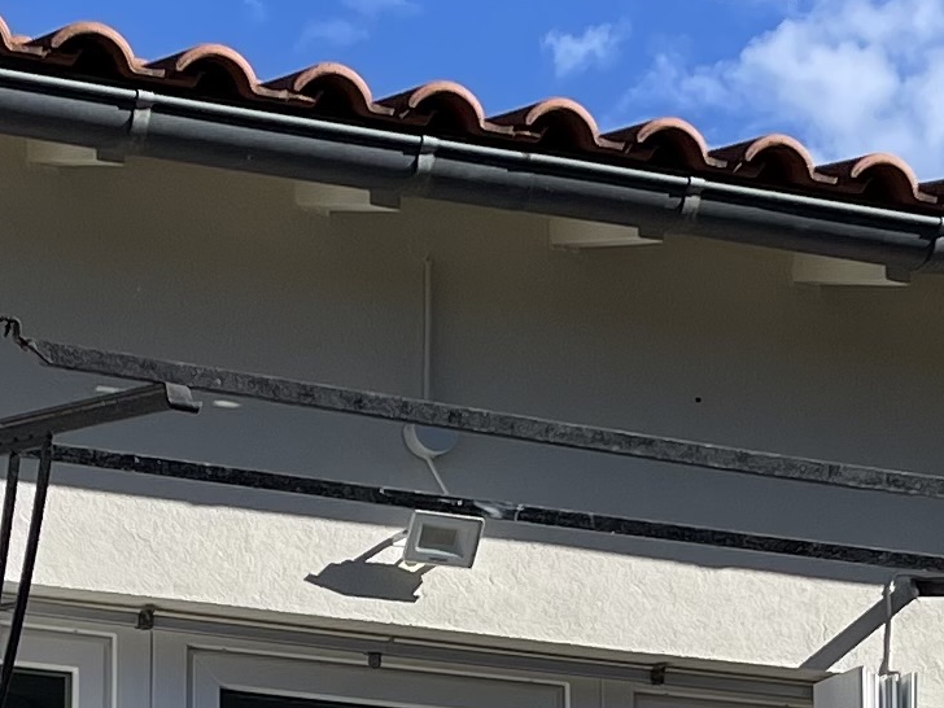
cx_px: 279
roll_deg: -0.6
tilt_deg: +8.8
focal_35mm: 144
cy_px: 893
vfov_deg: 10.1
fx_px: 3927
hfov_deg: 13.7
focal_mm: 5.1
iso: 32
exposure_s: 1/5917
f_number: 1.6
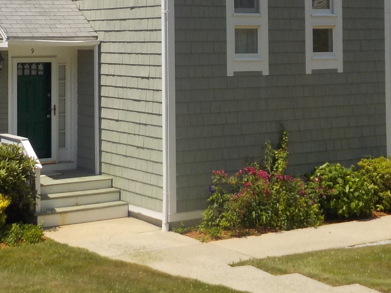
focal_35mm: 80
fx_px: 904
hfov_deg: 24.0
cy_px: -8
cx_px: 73
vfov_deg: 17.9
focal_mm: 5.2
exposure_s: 1/1250
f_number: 3.7
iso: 125
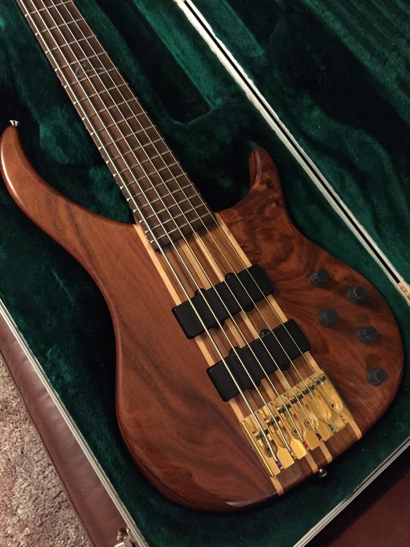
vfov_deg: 61.7
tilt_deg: -68.1
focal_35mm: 29
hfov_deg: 48.2
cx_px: 205
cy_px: 274
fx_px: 458
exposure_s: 1/15
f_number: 2.2
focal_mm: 4.15
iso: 500
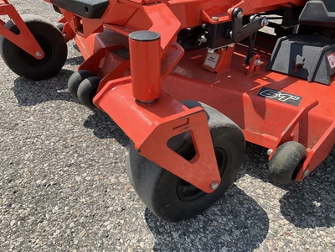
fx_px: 281
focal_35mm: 29
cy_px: 126
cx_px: 168
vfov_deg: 48.2
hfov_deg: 61.7
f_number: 1.8
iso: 25
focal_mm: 3
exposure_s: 1/1342
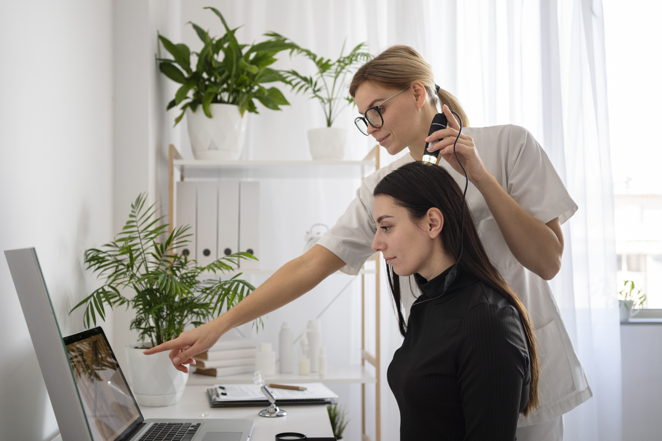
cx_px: 331
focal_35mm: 35
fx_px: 644
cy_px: 220
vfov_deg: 37.9
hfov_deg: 54.4
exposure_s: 1/200
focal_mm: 35
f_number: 2.8
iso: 640
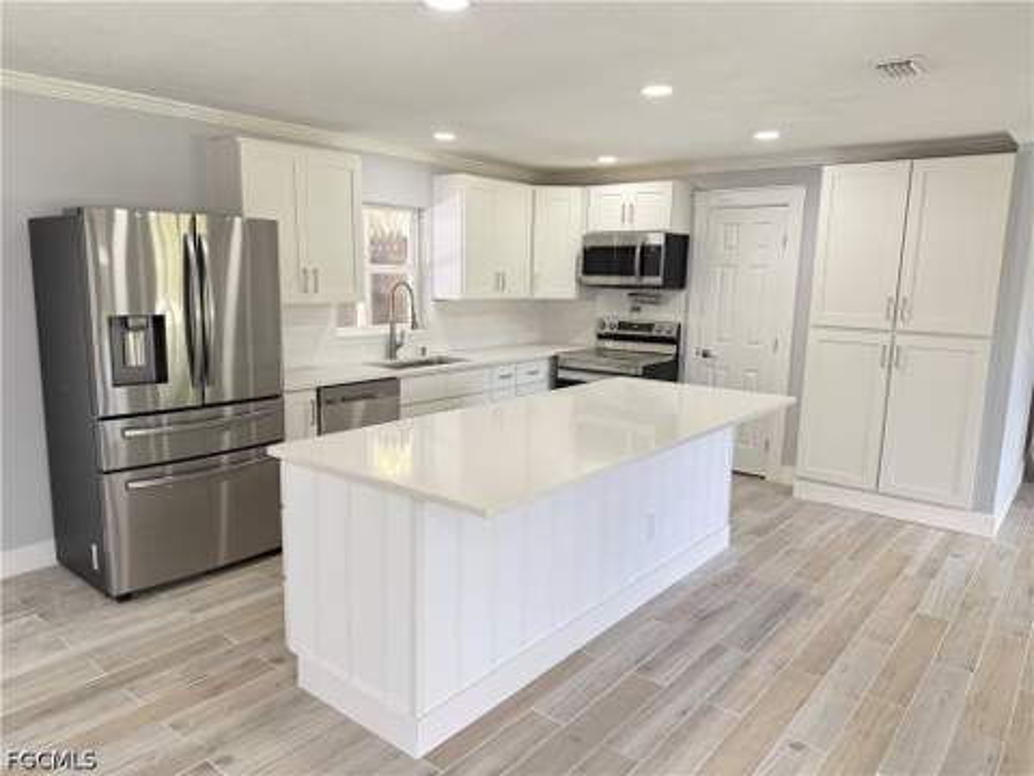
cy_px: 388
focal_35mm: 24
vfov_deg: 56.8
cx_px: 517
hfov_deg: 71.6
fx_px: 717
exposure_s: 1/142
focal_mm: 6.76
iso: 160
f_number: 1.78
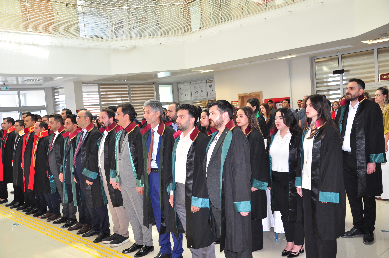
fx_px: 389
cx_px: 194
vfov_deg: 36.8
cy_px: 129
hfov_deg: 53.2
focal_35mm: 36
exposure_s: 1/60
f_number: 3.8
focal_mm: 24
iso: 400
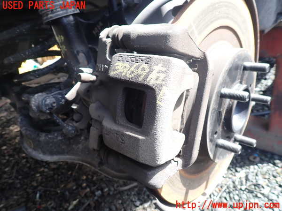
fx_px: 204
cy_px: 106
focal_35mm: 25
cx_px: 141
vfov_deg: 54.9
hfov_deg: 69.4
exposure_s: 1/125
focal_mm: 4.5
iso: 100
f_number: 2.8
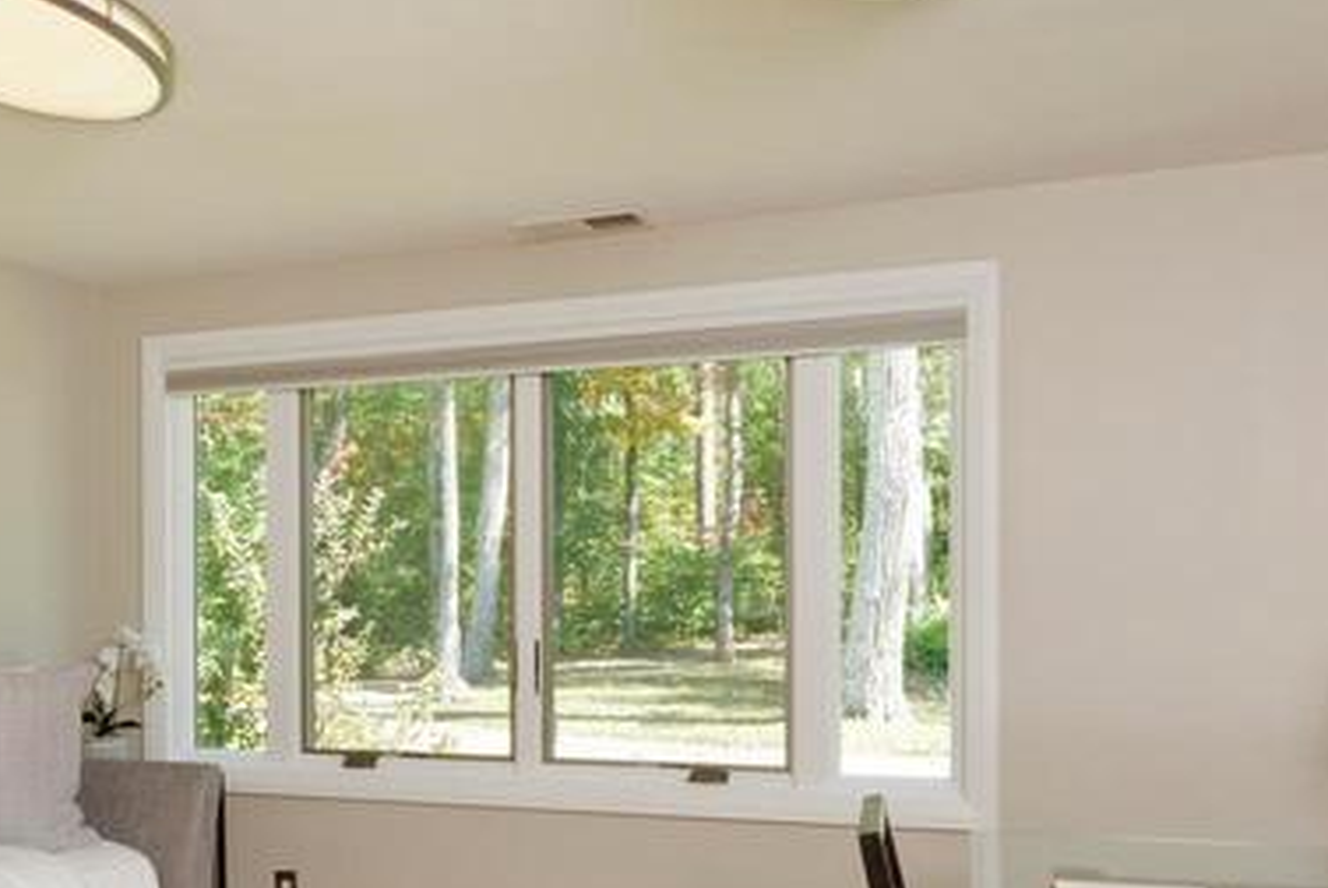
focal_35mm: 38
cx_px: 395
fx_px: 1403
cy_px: 611
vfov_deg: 34.7
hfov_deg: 49.3
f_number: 16
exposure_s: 1/13
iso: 320
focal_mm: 14
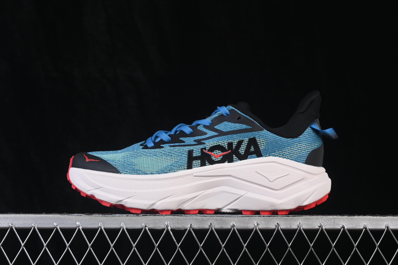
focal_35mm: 75
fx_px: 829
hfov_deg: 27.0
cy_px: 132
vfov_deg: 18.2
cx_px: 199
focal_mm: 50
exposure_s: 1/80
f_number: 8
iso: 160
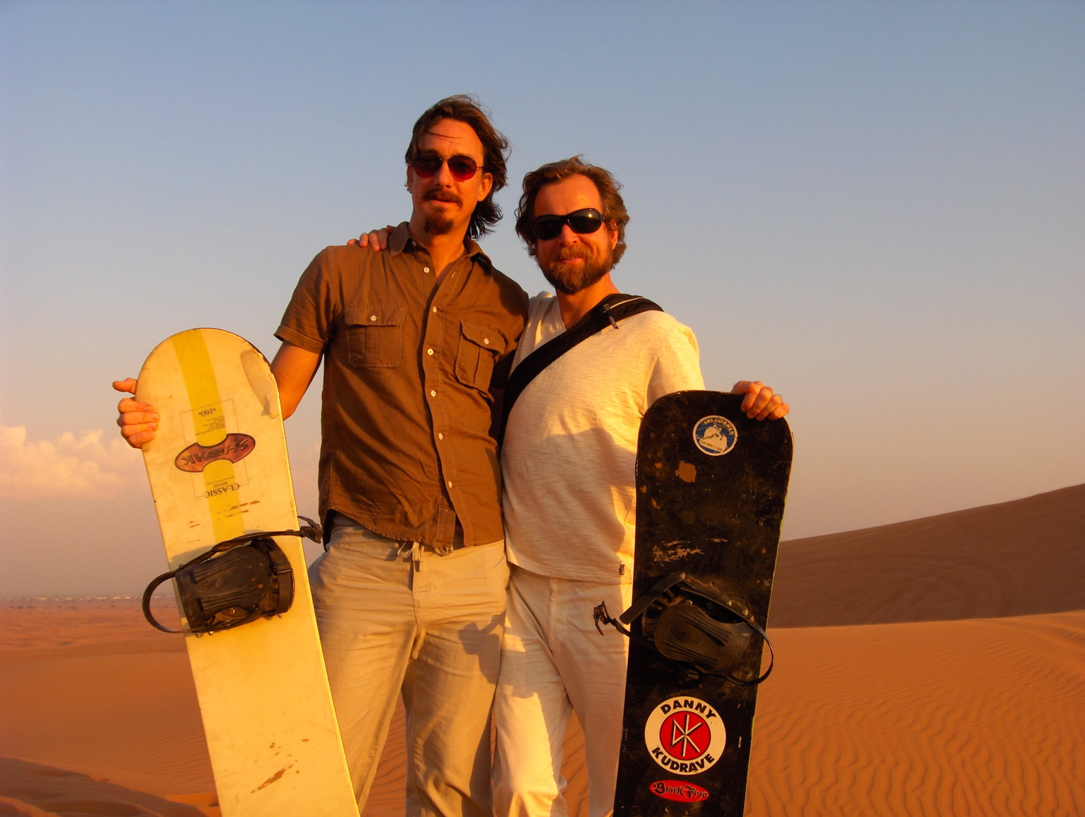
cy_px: 408
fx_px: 1224
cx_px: 542
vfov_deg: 36.9
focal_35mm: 39
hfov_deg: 47.8
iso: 100
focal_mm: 8
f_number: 4.8
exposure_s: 1/219
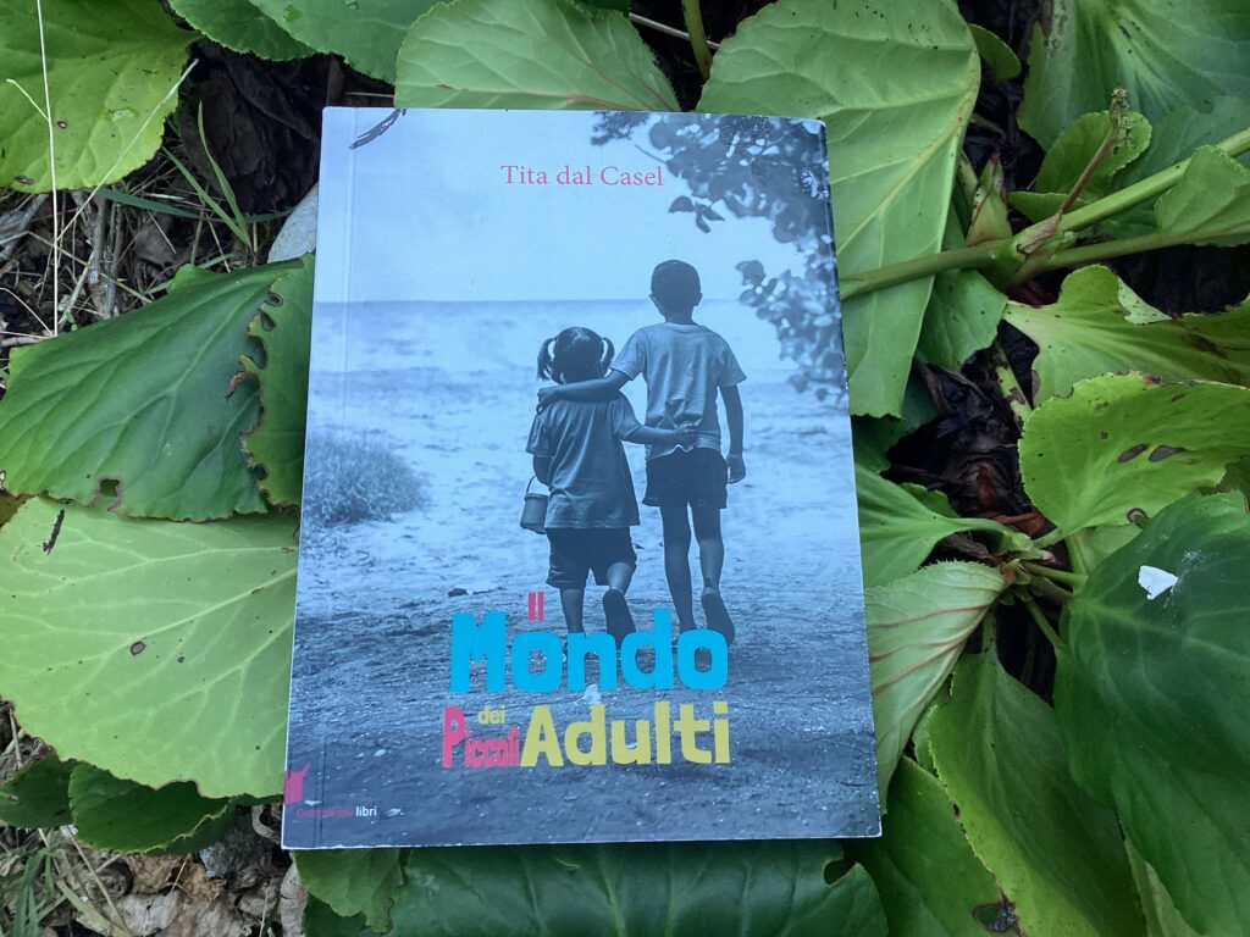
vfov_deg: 45.4
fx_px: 1119
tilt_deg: -73.5
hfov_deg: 58.4
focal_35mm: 31
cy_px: 468
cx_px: 625
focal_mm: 3.3
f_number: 2.4
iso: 25
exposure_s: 1/100
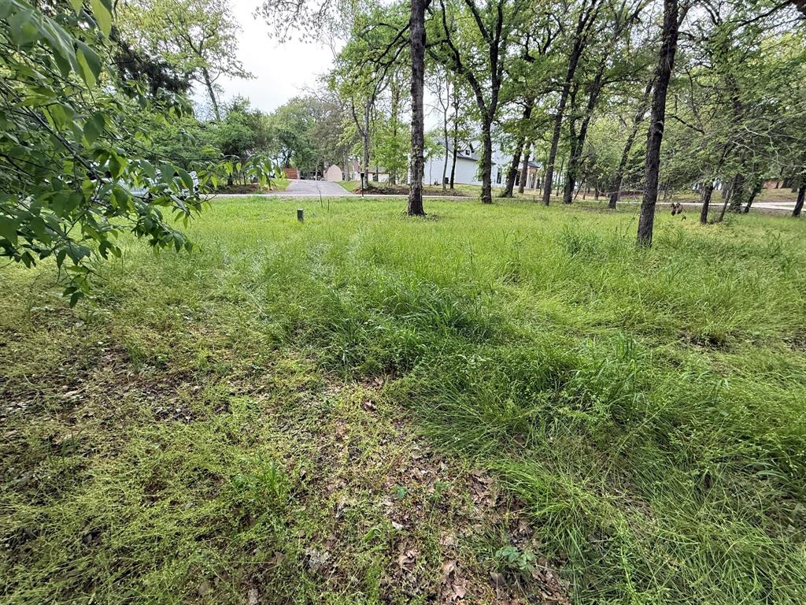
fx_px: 326
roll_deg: +1.0
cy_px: 302
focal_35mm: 14
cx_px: 403
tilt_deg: -13.2
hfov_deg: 102.1
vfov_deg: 85.7
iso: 125
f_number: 2.2
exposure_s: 1/99
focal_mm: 2.22
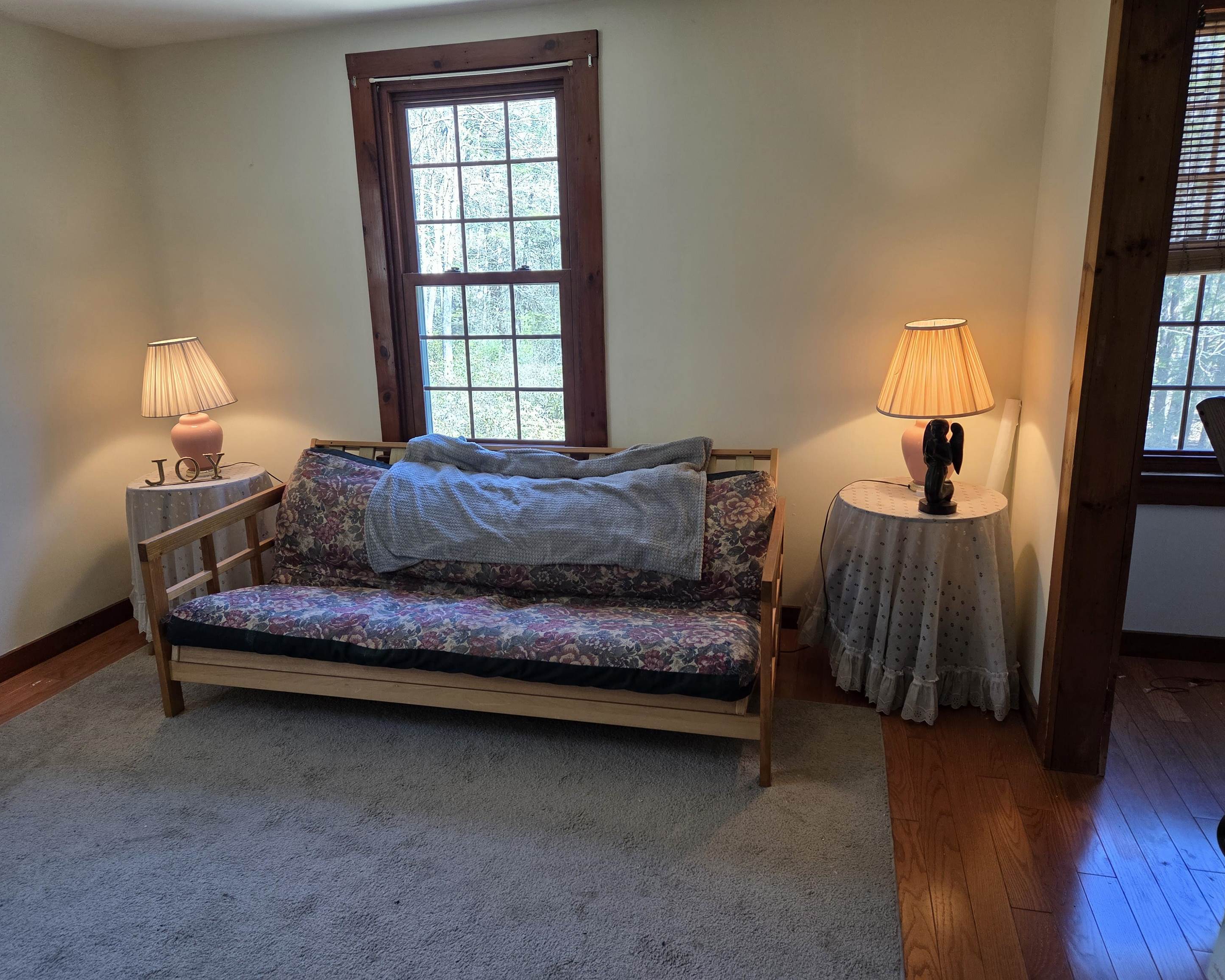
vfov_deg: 58.8
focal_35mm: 24
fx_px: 870
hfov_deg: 70.3
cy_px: 489
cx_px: 599
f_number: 1.8
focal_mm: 5.4
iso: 200
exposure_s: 1/120
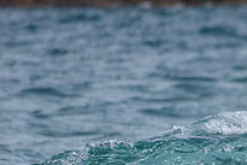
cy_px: 172
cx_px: 419
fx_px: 11919
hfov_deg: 1.2
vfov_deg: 0.8
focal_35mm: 1736
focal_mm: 500
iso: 250
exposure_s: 1/2000
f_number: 5.6
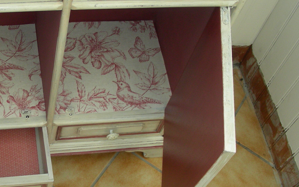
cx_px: 69
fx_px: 538
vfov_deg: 19.7
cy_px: 90
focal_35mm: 66
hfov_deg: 30.5
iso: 50
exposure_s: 1/30
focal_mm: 6.3
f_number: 3.5
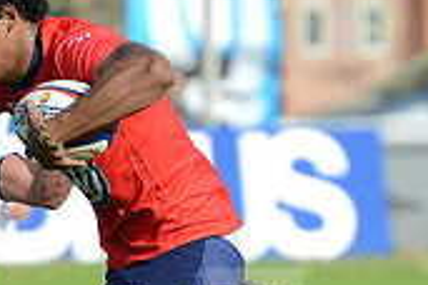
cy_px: 344
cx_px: 95
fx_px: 10866
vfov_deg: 1.5
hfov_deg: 2.3
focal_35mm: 914
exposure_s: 1/640
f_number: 4
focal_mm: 270
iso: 250
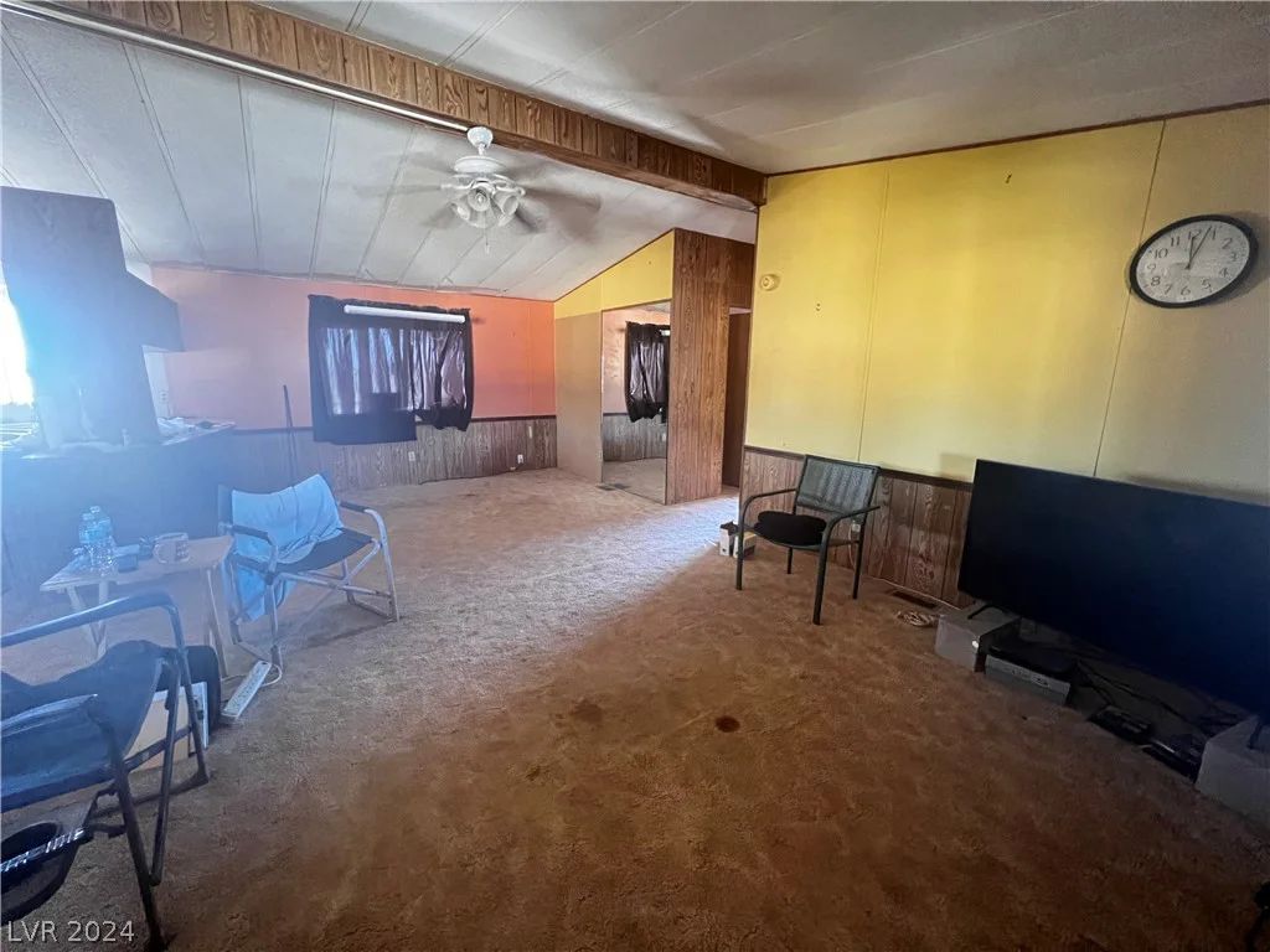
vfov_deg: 89.9
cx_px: 635
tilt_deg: -12.7
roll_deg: -1.2
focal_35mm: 13
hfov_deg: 106.2
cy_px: 476
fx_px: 477
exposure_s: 1/41
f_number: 1.8
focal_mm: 1.57
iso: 1000
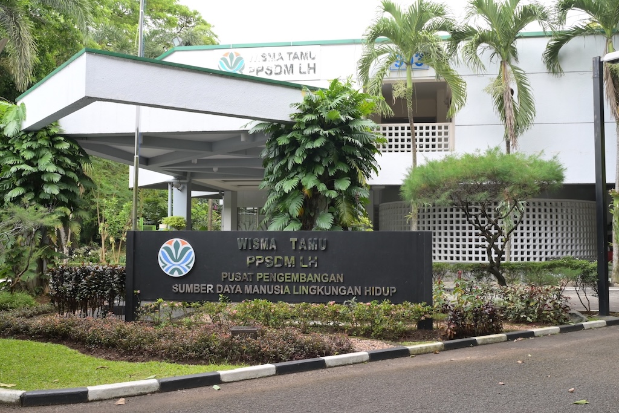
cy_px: 206
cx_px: 310
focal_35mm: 36
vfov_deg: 36.9
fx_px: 619
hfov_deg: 53.1
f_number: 7.1
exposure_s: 1/50
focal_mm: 24
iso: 160
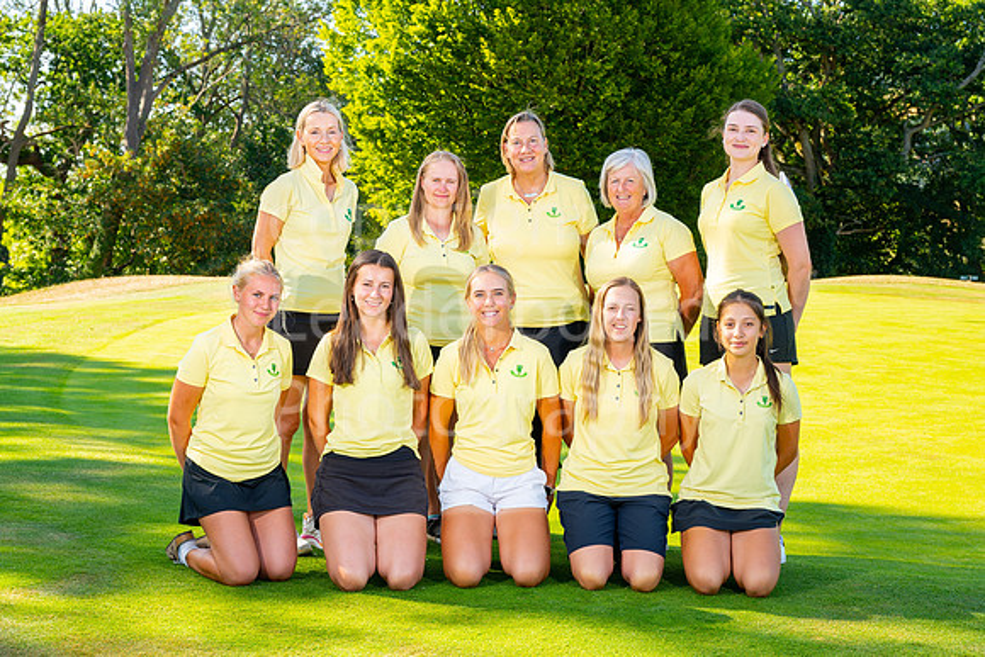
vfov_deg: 22.6
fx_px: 1642
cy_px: 328
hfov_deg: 33.4
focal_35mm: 60
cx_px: 492
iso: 100
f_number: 9
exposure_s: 1/60
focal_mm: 60
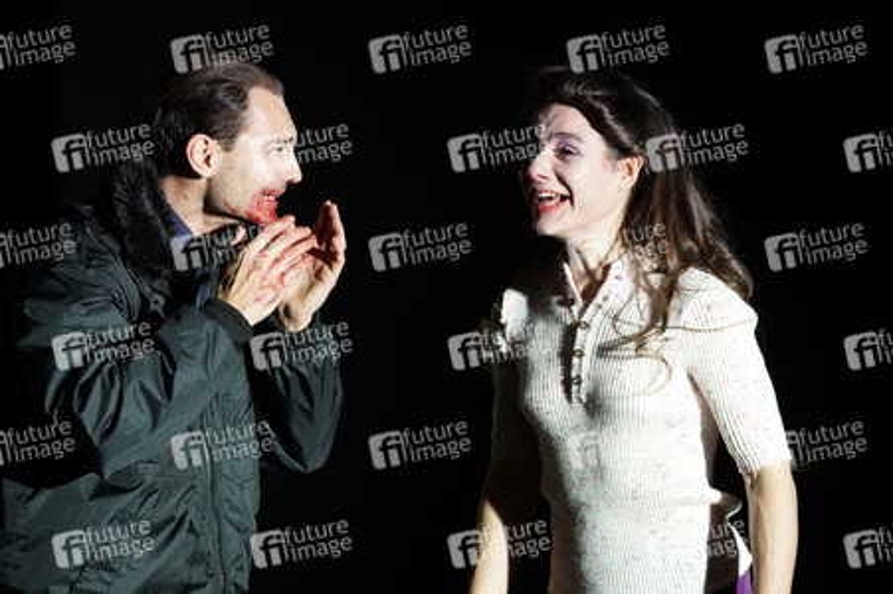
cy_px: 297
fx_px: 4957
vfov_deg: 6.9
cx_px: 446
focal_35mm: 200
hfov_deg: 10.3
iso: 3200
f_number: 4
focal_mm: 200
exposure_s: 1/200
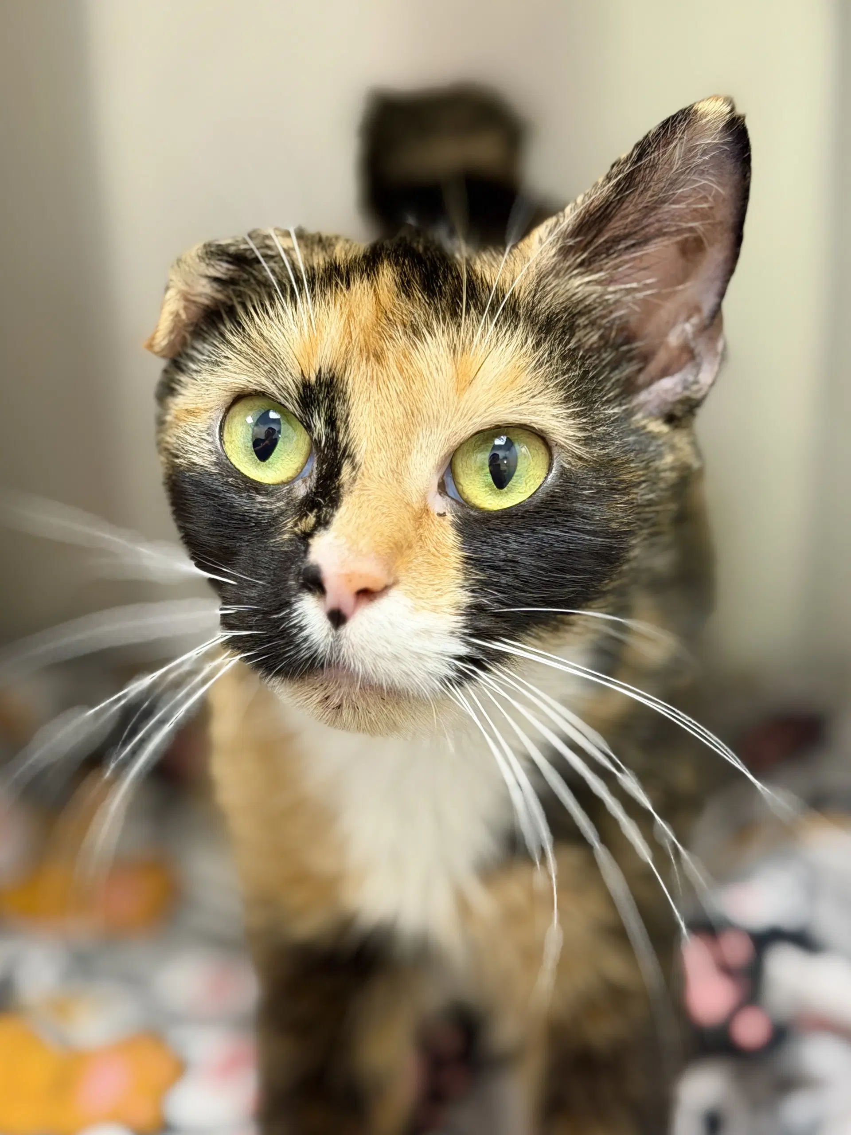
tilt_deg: -13.5
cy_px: 568
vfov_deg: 39.7
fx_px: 1573
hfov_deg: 30.3
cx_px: 426
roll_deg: +0.4
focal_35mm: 48
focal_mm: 6.76
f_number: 1.78
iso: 250
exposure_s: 1/60
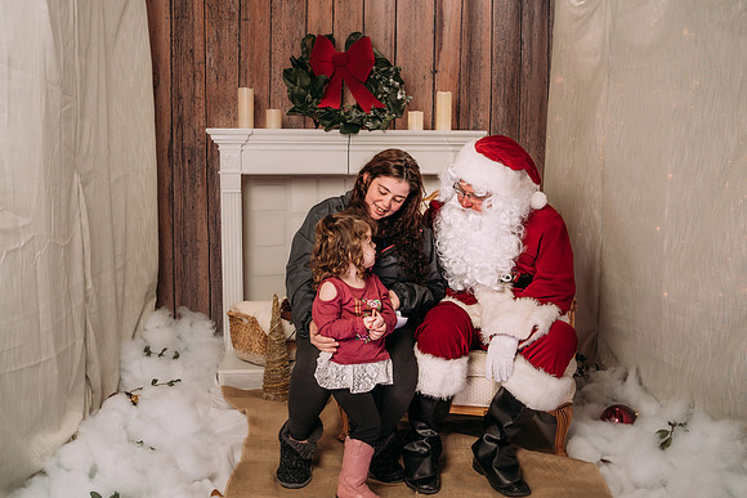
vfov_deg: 35.0
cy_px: 235
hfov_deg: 50.5
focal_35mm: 38
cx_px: 392
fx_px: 791
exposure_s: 1/100
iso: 100
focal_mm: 35
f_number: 5.6
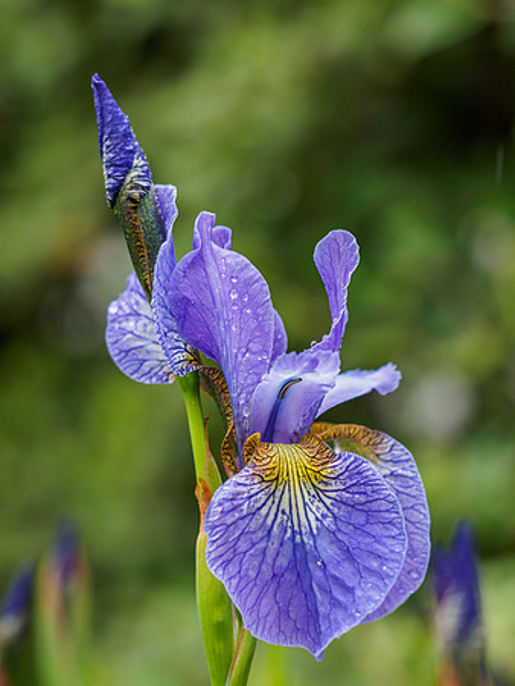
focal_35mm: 160
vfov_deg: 12.3
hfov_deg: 9.3
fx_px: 3171
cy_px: 343
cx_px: 258
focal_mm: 60
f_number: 2.8
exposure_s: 1/500
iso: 200
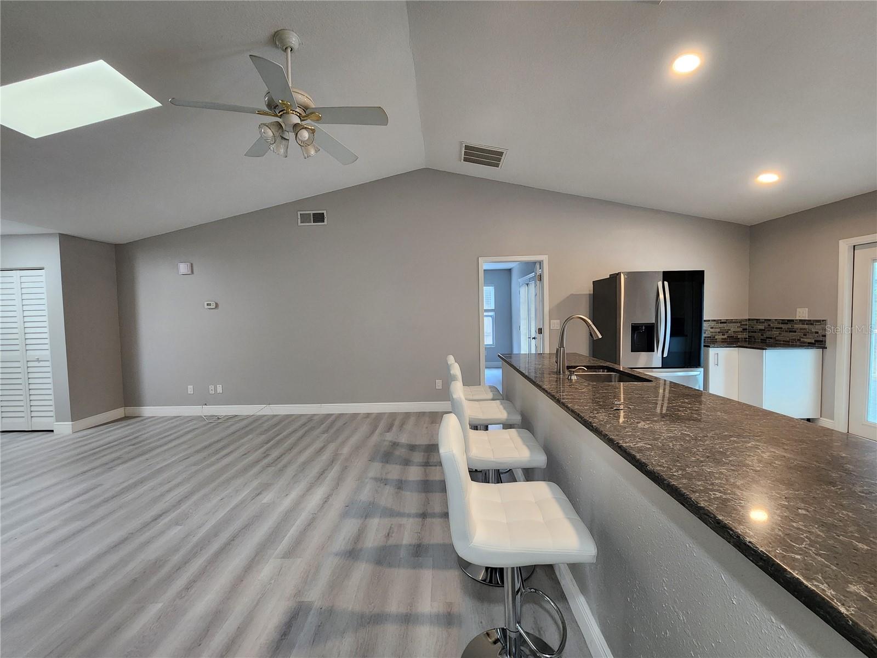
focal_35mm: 13
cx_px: 438
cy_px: 329
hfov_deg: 106.2
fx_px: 329
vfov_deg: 89.9
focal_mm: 2.2
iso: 320
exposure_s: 1/60
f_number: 2.2
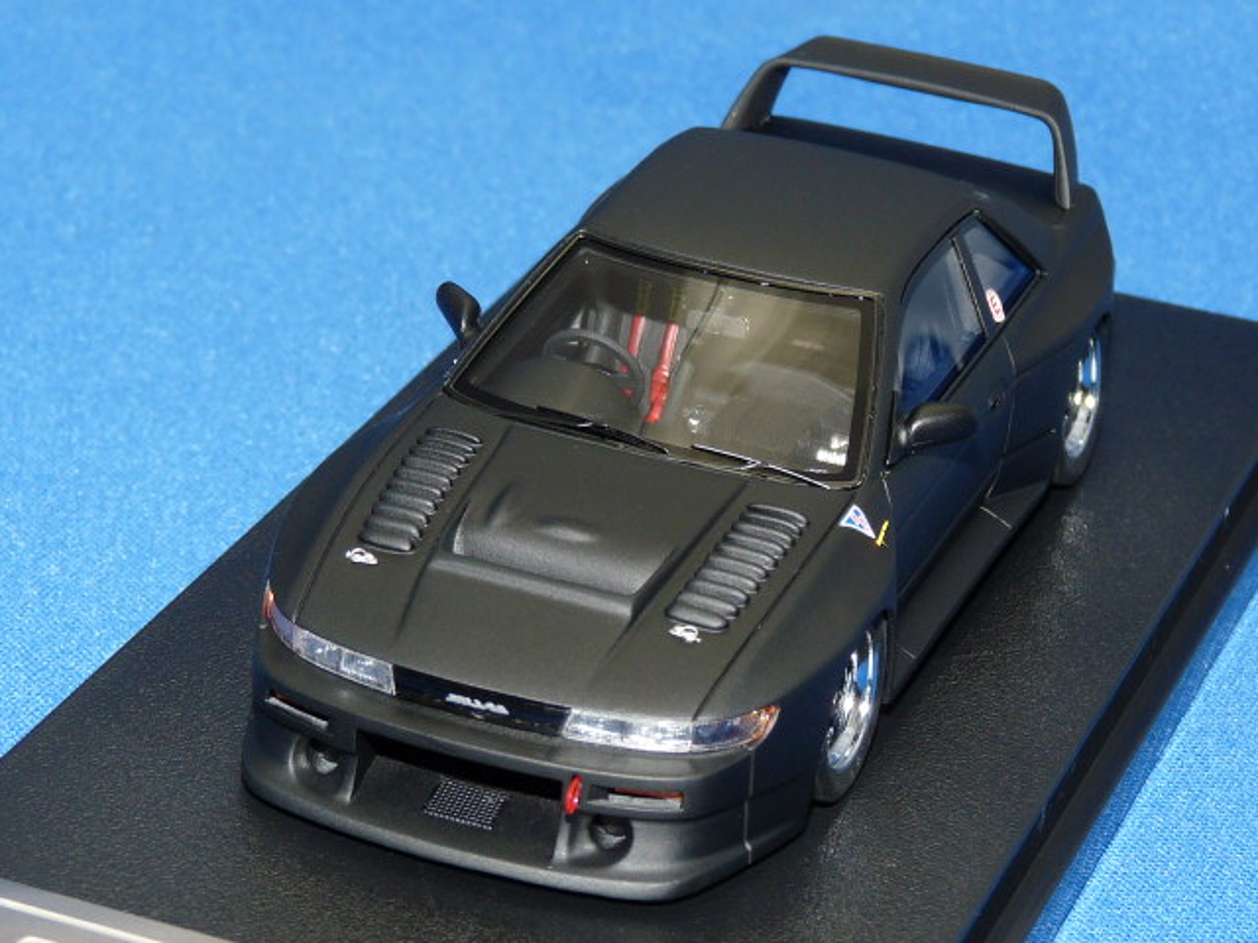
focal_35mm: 119
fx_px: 4325
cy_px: 472
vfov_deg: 12.5
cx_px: 629
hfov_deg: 16.6
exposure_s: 1/40
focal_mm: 11.9
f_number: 4
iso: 100
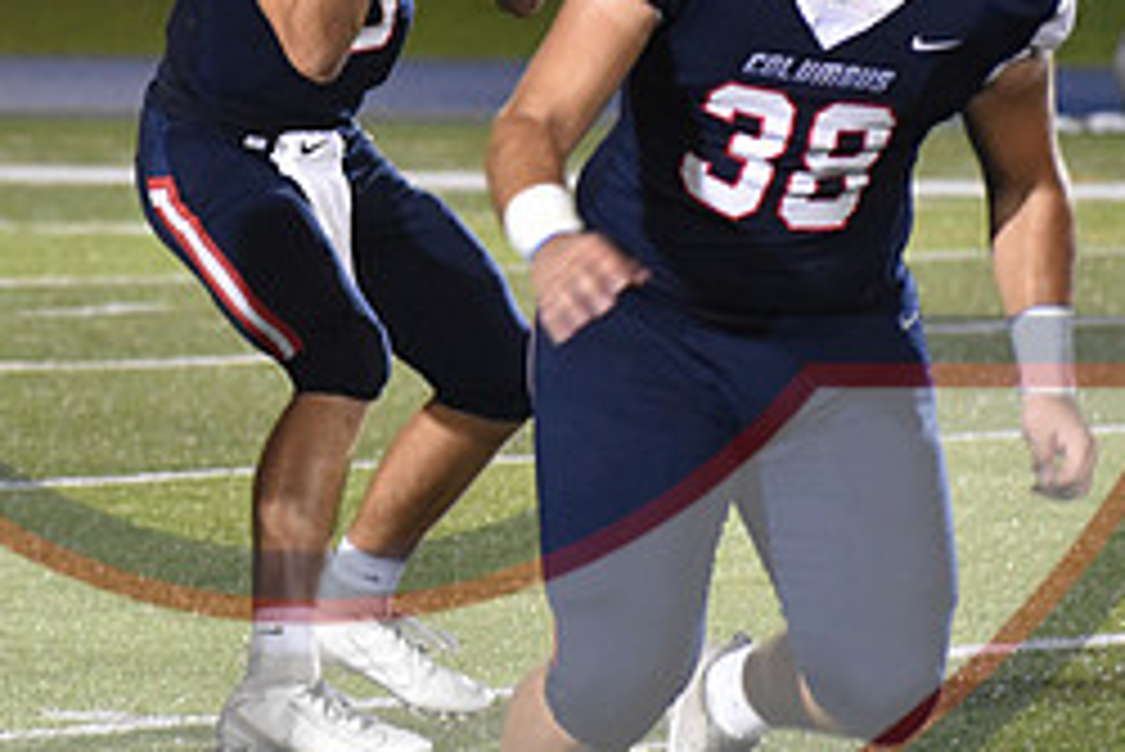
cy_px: 133
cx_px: 292
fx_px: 15795
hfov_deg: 4.1
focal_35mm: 505
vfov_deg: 2.7
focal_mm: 145
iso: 3200
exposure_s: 1/250
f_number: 4.8
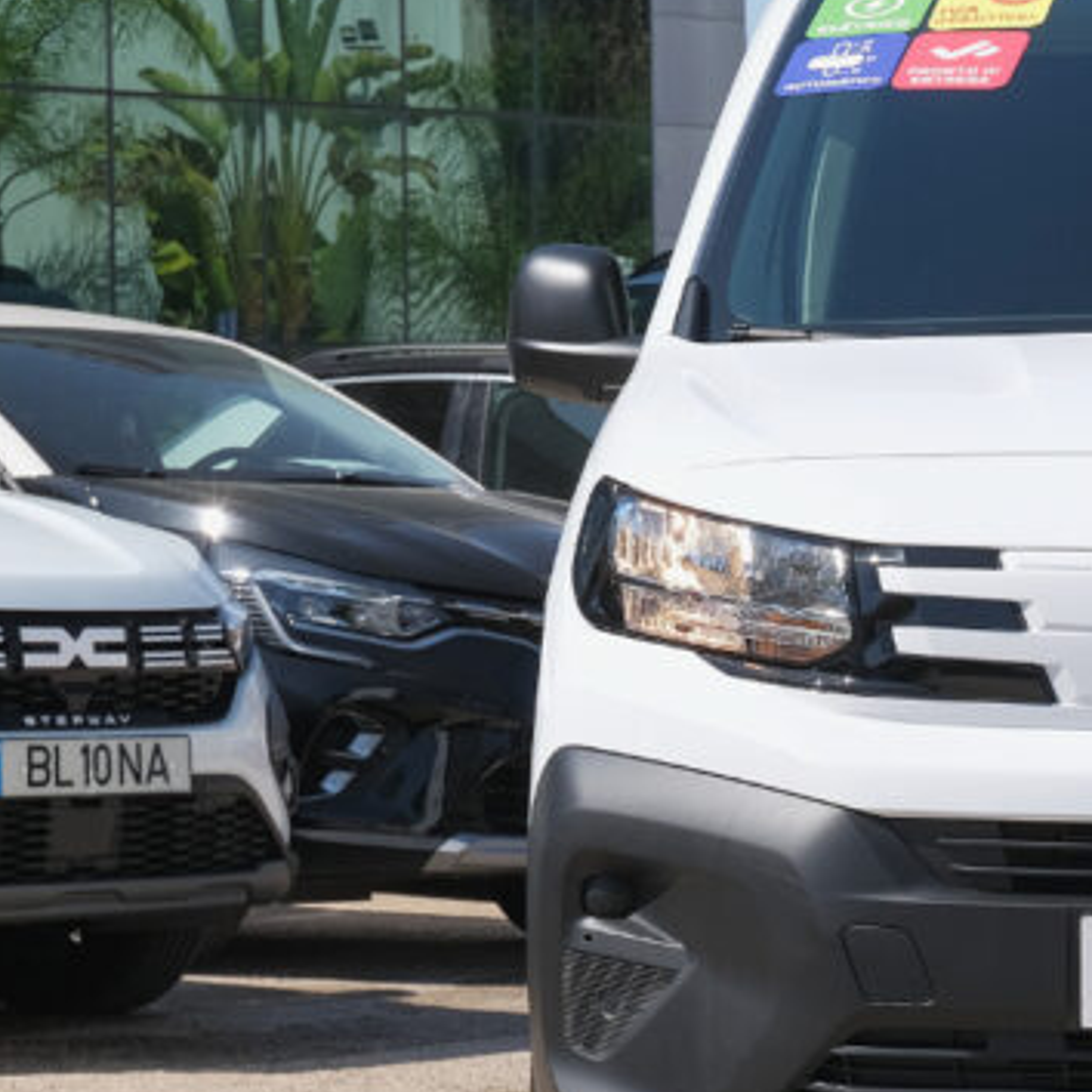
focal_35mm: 155
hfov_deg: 11.1
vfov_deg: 11.3
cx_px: 1323
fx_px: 5532
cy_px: 686
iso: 160
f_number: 9
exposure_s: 1/250
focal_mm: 42
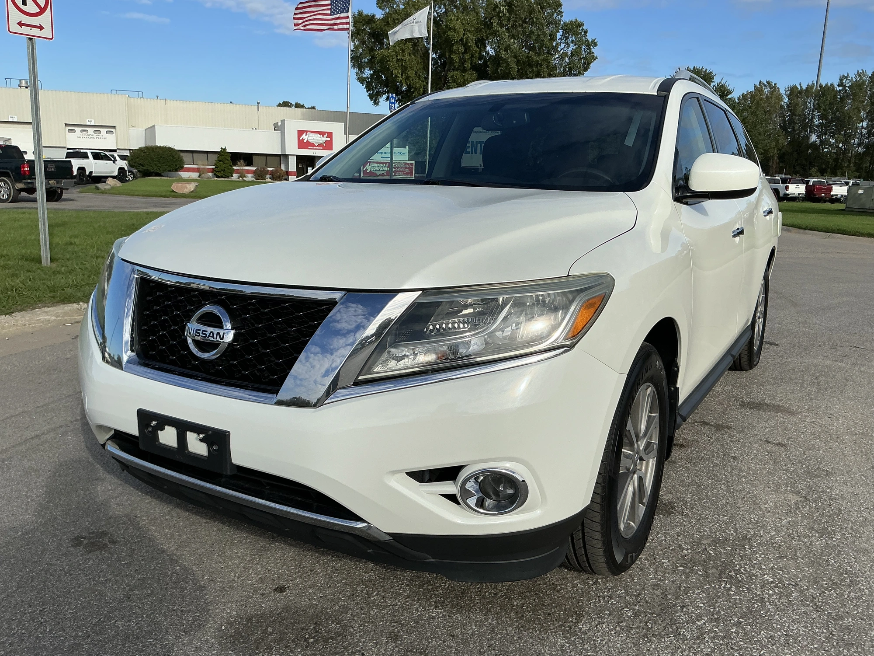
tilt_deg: -12.5
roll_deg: -1.8
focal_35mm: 28
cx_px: 437
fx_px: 707
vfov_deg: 49.7
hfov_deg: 63.4
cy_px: 328
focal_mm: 3
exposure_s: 1/2959
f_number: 1.8
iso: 25
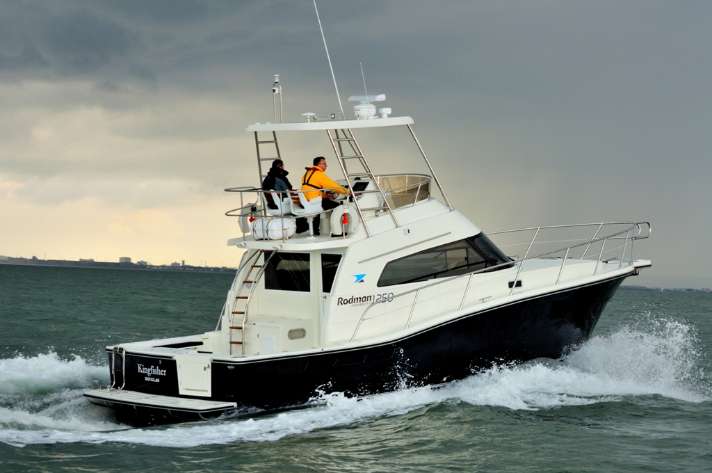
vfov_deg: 13.0
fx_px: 2074
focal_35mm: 105
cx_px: 356
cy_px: 236
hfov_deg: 19.5
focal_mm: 70
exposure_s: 1/200
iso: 320
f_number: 7.1
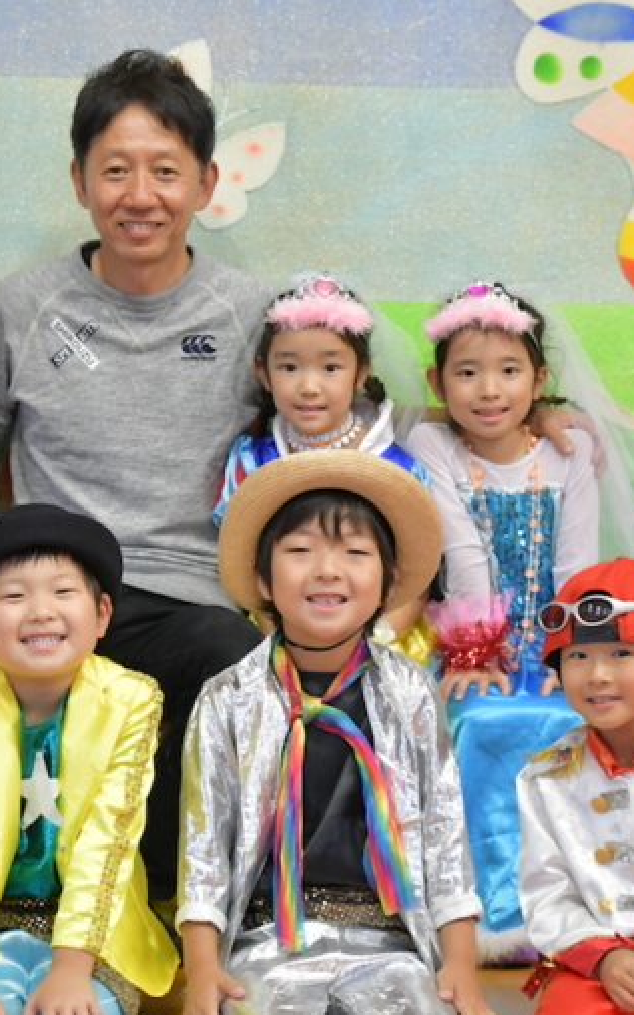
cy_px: 512
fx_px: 3209
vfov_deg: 18.0
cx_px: 309
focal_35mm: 116
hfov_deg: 11.3
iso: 4000
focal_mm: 50
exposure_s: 1/200
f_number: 7.1
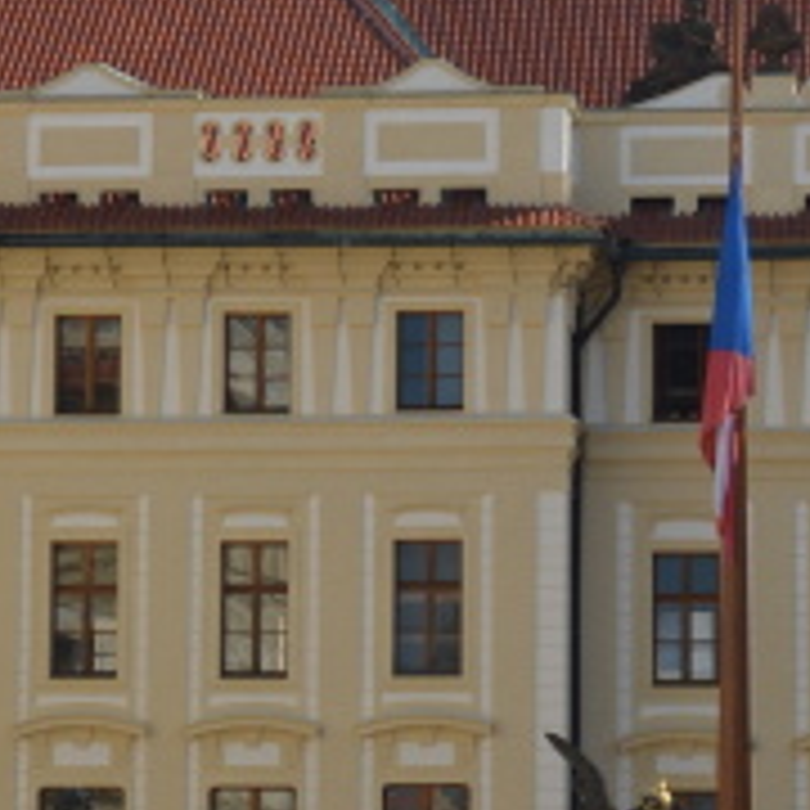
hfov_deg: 8.9
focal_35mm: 195
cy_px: 468
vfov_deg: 9.0
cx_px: 670
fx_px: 5162
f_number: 10
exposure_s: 1/400
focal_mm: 55
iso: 800
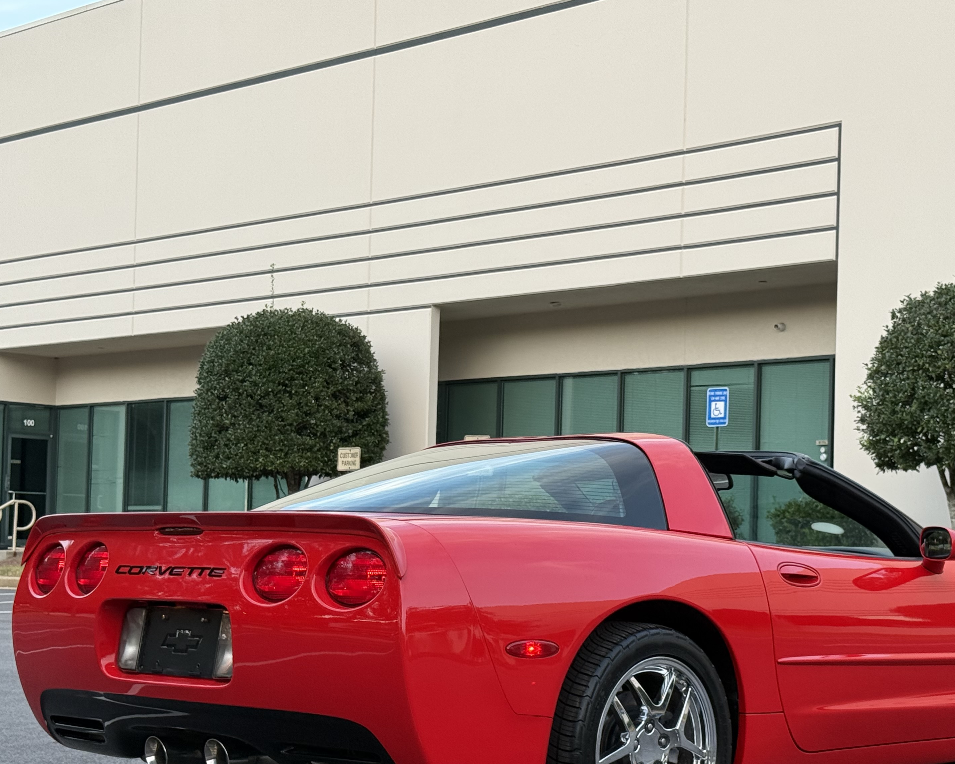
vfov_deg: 23.1
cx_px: 584
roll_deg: -1.5
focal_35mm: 66
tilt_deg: +2.2
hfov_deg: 28.6
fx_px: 1866
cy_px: 487
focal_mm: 6.76
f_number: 1.78
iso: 80
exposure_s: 1/121
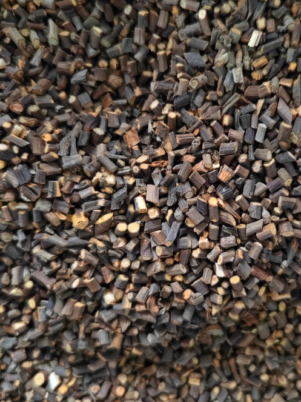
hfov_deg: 38.2
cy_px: 195
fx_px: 429
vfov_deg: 50.1
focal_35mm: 37
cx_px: 205
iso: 9577
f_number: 1.88
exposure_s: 1/163
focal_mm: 5.56
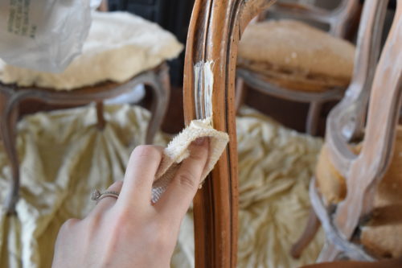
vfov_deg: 31.9
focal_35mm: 42
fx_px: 469
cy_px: 134
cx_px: 201
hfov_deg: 46.4
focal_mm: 28
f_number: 7.1
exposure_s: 1/25
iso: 3200
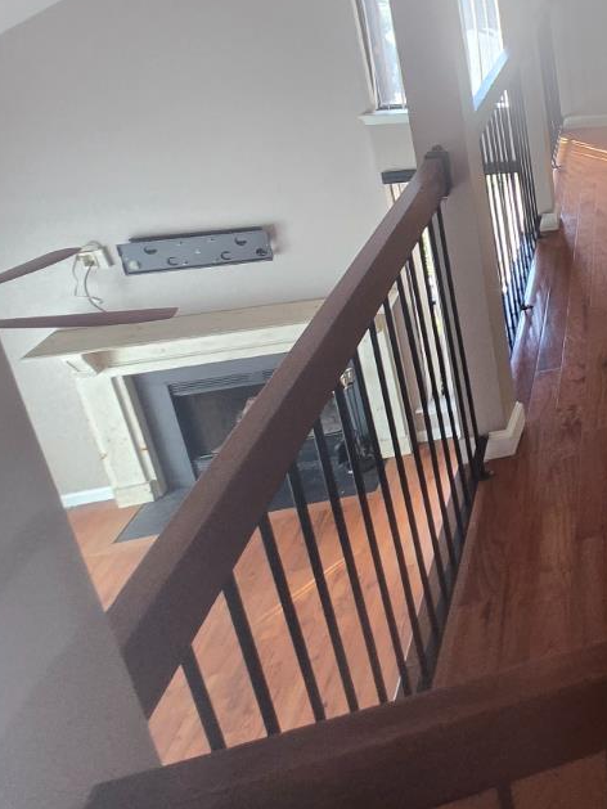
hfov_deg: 28.9
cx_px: 908
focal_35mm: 31
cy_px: 134
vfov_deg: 53.5
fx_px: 725
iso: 80
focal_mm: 1.7
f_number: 2.2
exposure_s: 1/60
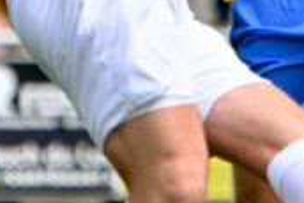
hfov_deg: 1.2
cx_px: 260
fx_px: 14063
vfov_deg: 0.8
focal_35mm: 1664
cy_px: 4
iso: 400
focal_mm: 280
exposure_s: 1/1600
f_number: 5.6
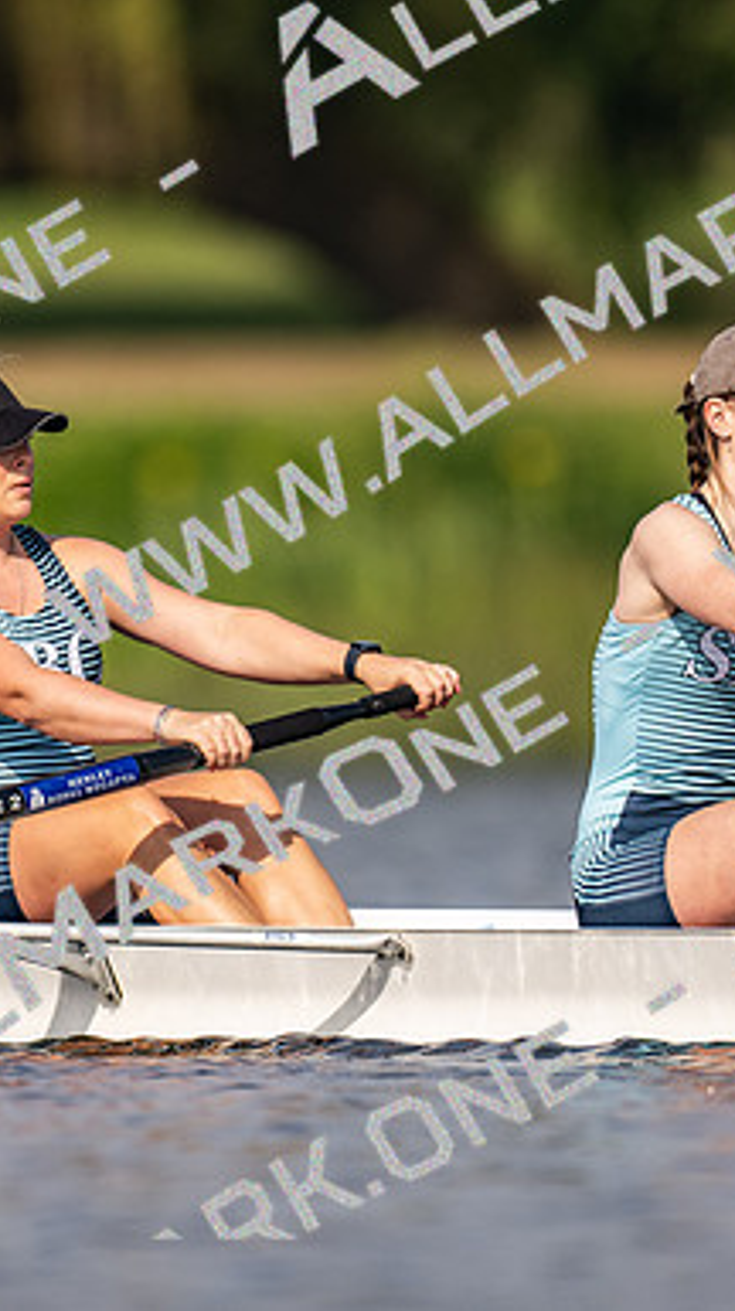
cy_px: 656
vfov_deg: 1.5
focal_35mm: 1422
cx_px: 466
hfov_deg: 0.9
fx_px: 49366
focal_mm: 600
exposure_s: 1/2500
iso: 220
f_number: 4
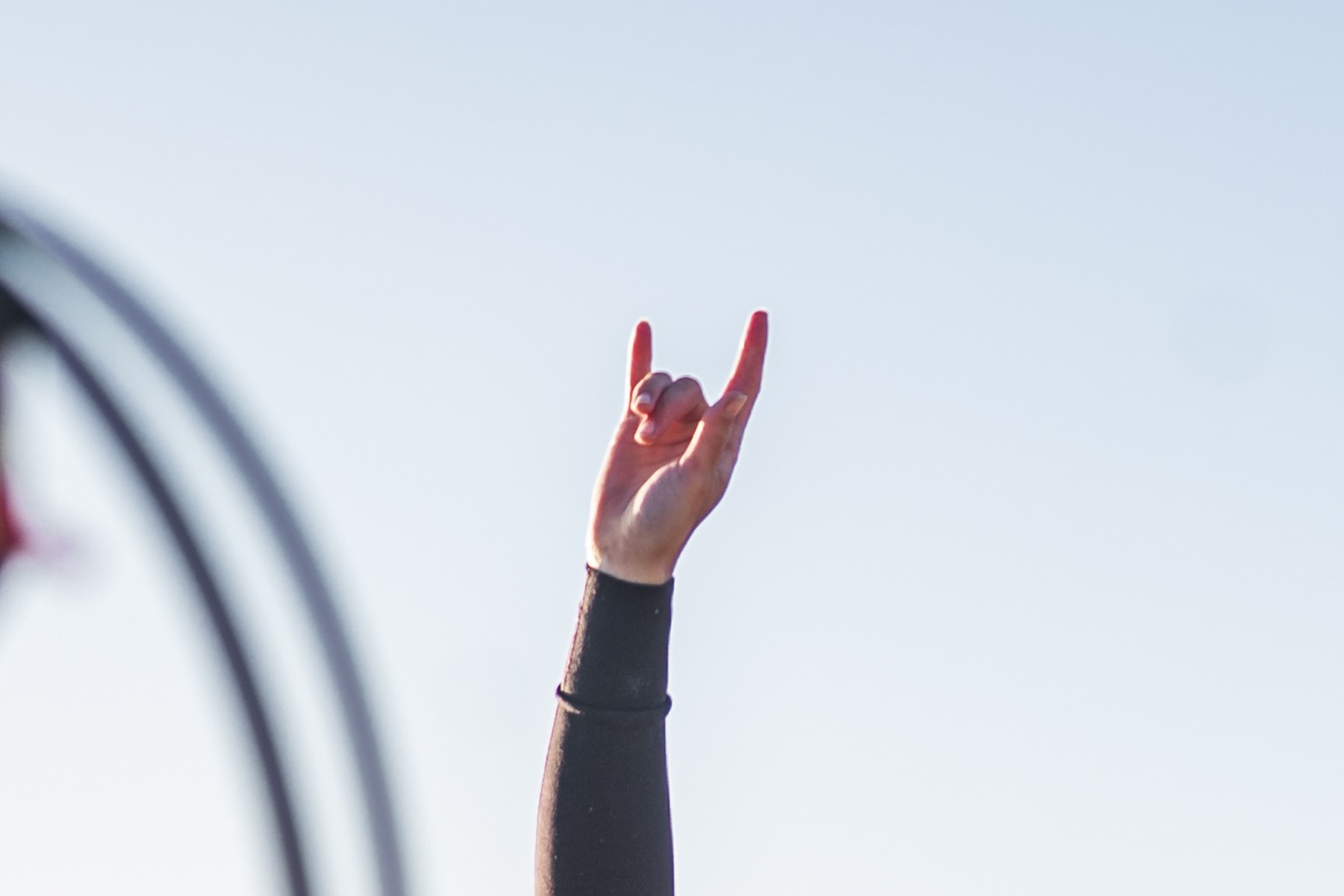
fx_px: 10863
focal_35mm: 291
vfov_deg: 4.7
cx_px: 1097
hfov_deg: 7.1
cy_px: 1568
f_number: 4.5
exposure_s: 1/400
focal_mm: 77
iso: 100
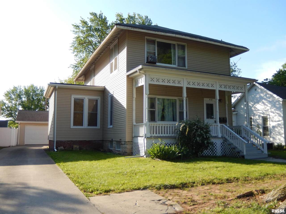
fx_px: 264
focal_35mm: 32
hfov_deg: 56.8
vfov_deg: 44.2
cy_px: 107
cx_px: 143
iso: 125
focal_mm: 5.7
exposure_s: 1/400
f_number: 3.8
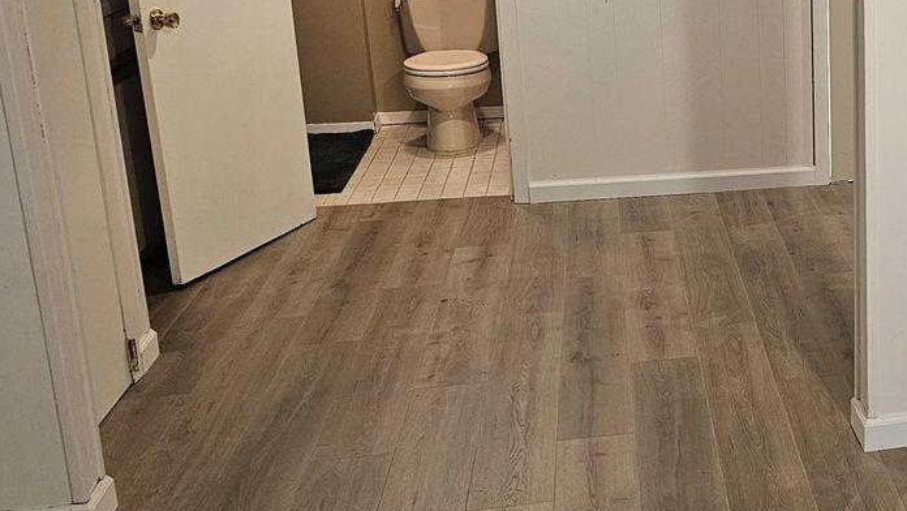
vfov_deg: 22.1
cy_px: 154
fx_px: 1299
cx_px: 903
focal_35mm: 54
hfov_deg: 35.0
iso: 640
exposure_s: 1/60
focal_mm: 6.3
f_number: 1.7
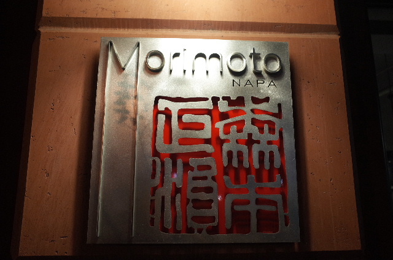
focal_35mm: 28
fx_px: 305
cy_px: 130
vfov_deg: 46.2
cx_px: 196
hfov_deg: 65.6
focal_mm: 18.3
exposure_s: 1/40
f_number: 2.8
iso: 800
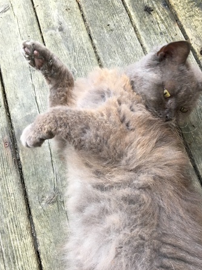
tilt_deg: -67.0
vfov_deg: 47.4
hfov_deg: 36.6
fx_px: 303
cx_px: 127
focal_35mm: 39
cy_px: 168
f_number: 2.2
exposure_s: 1/33
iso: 40
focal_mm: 4.15
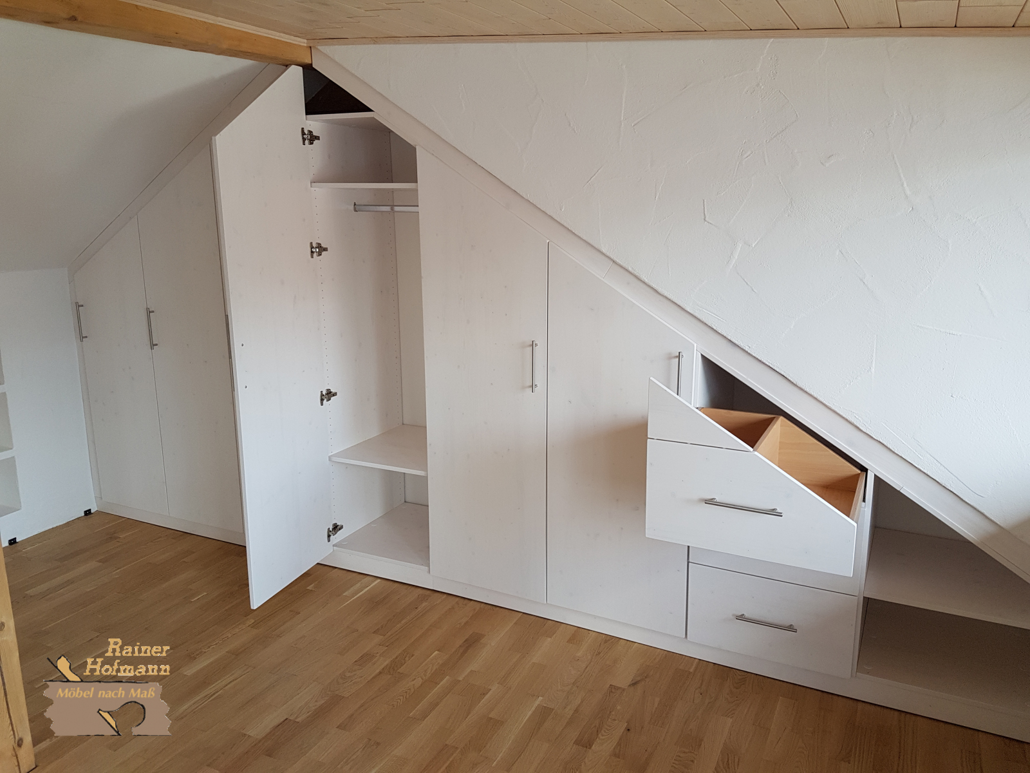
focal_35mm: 26
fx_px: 774
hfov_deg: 67.3
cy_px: 386
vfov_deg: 53.1
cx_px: 515
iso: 64
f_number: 1.7
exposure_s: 1/100
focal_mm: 4.2
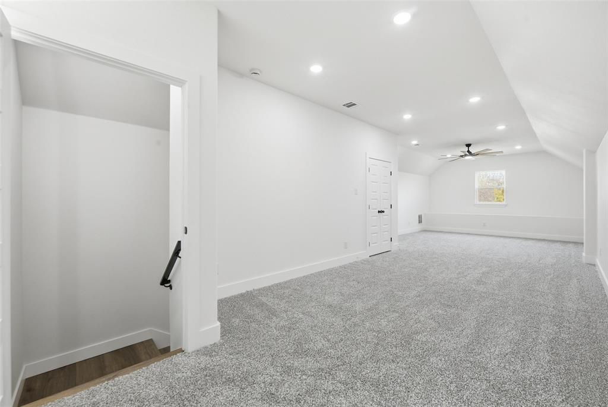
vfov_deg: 81.3
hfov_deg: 104.2
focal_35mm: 14
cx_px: 304
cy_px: 204
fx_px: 237
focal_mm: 14
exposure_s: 1/125
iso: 100
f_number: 9
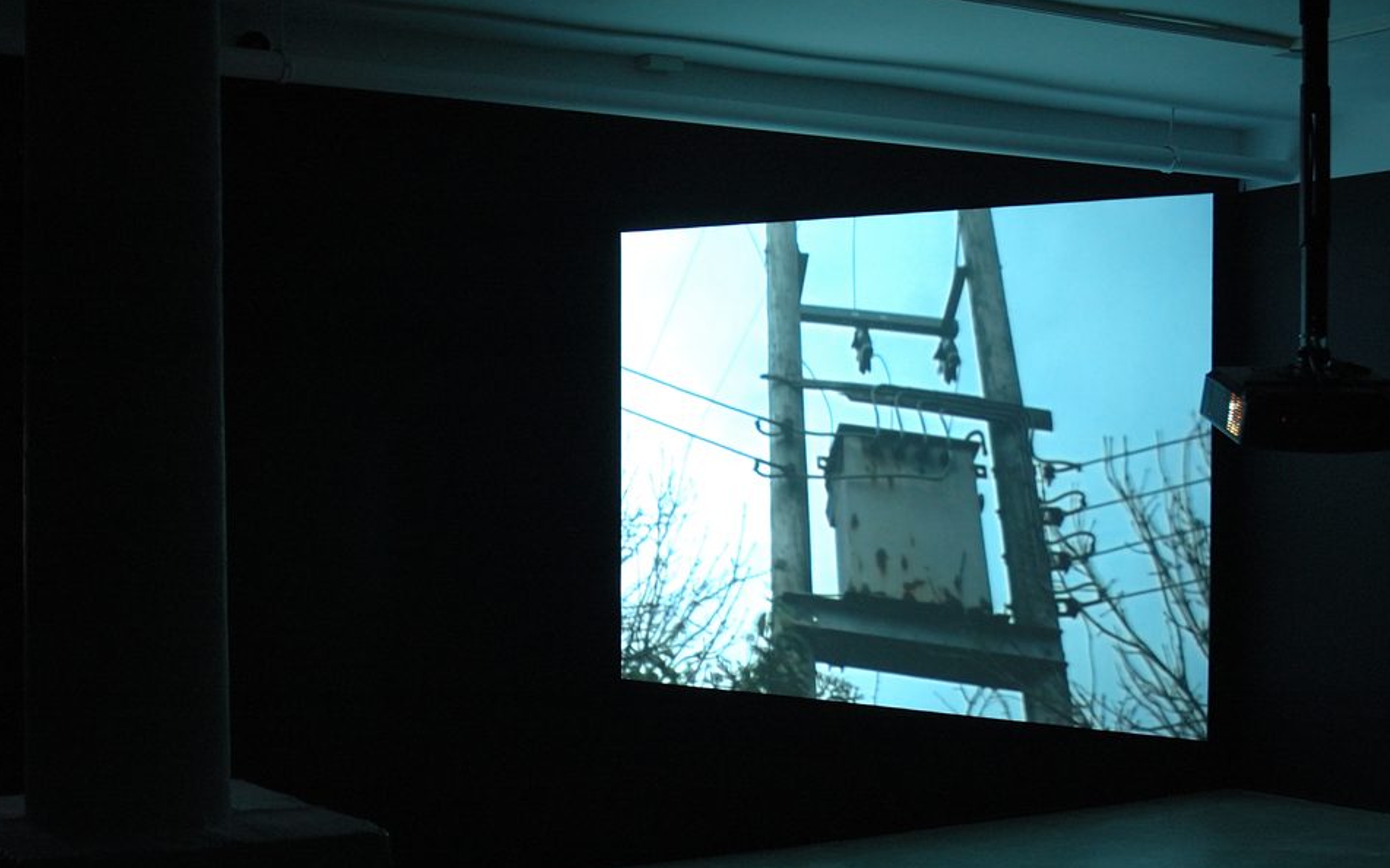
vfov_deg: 22.3
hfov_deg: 34.9
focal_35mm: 58
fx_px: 2197
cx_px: 494
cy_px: 491
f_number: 3.8
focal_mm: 24
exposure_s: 1/4
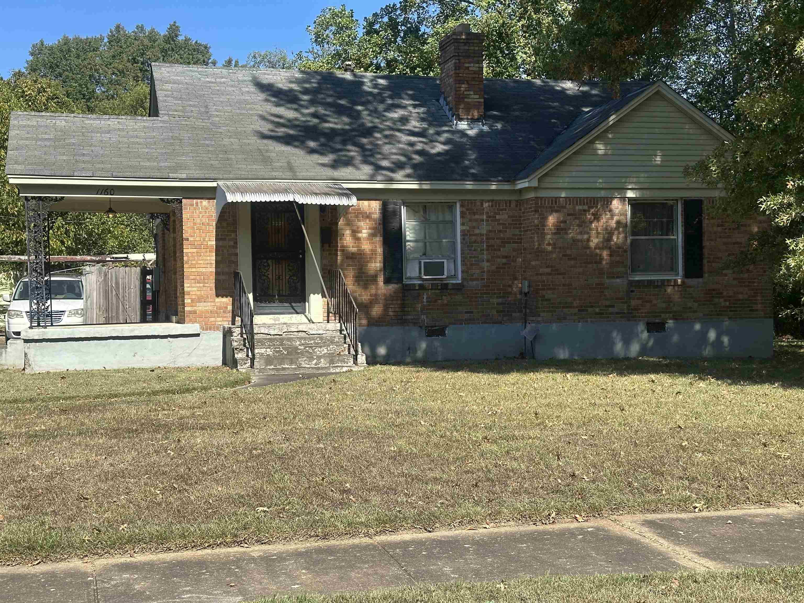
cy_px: 302
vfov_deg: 30.3
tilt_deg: -0.6
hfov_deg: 39.7
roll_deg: +0.7
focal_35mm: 48
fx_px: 1115
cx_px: 402
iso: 64
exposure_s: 1/2469
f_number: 1.78
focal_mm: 6.86
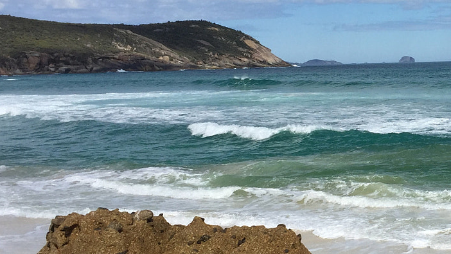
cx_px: 461
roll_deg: +0.8
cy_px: 114
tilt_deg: -5.0
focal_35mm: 72
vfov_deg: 16.8
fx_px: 861
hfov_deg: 27.5
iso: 32
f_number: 2.2
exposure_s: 1/4405
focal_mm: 4.15
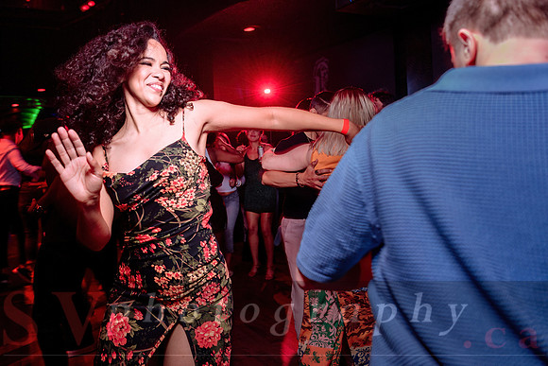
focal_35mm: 29
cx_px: 218
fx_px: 441
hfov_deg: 63.1
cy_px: 145
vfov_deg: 44.8
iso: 800
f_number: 3.2
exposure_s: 1/30
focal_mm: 24
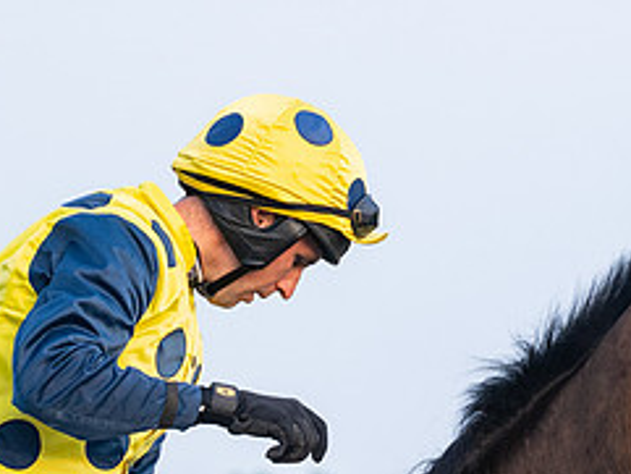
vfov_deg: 4.7
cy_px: 413
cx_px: 367
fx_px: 5763
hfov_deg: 6.3
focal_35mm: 316
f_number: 4
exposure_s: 1/1000
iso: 400
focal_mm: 98
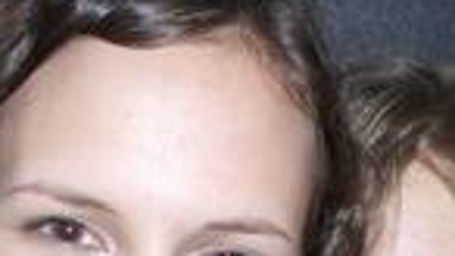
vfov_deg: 9.4
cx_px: 274
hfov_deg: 17.4
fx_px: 1483
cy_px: 437
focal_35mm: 123
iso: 100
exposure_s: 1/60
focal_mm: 5.8
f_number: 2.6
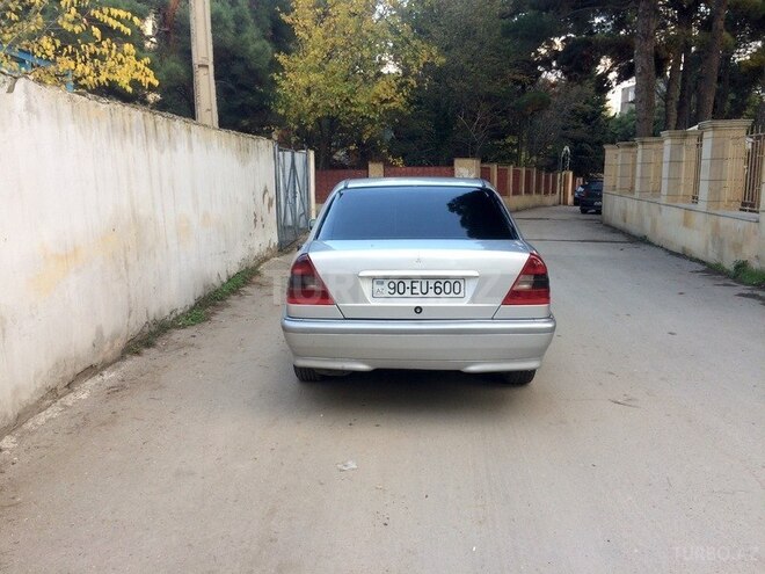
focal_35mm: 29
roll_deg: +0.4
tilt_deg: -11.0
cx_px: 382
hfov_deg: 61.7
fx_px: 641
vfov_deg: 48.2
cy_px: 287
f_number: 2.2
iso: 32
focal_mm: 4.15
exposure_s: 1/101
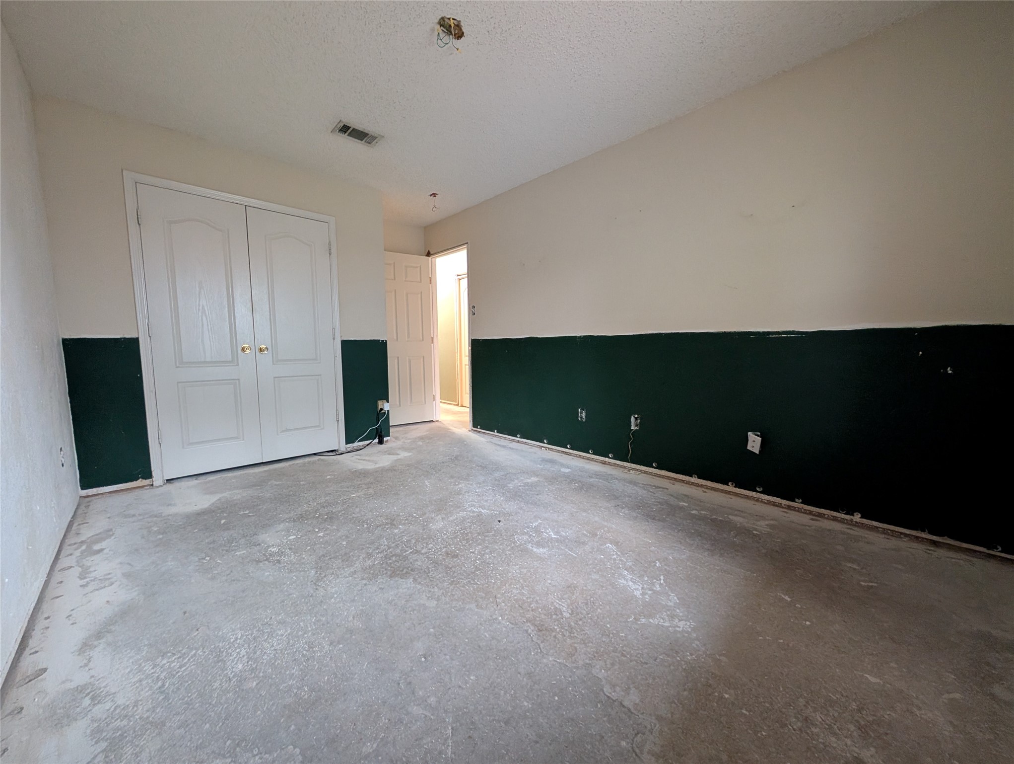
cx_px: 507
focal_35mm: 12
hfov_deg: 110.5
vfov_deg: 94.6
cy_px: 382
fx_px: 352
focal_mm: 2.02
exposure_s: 1/23.8
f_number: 1.7
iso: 444
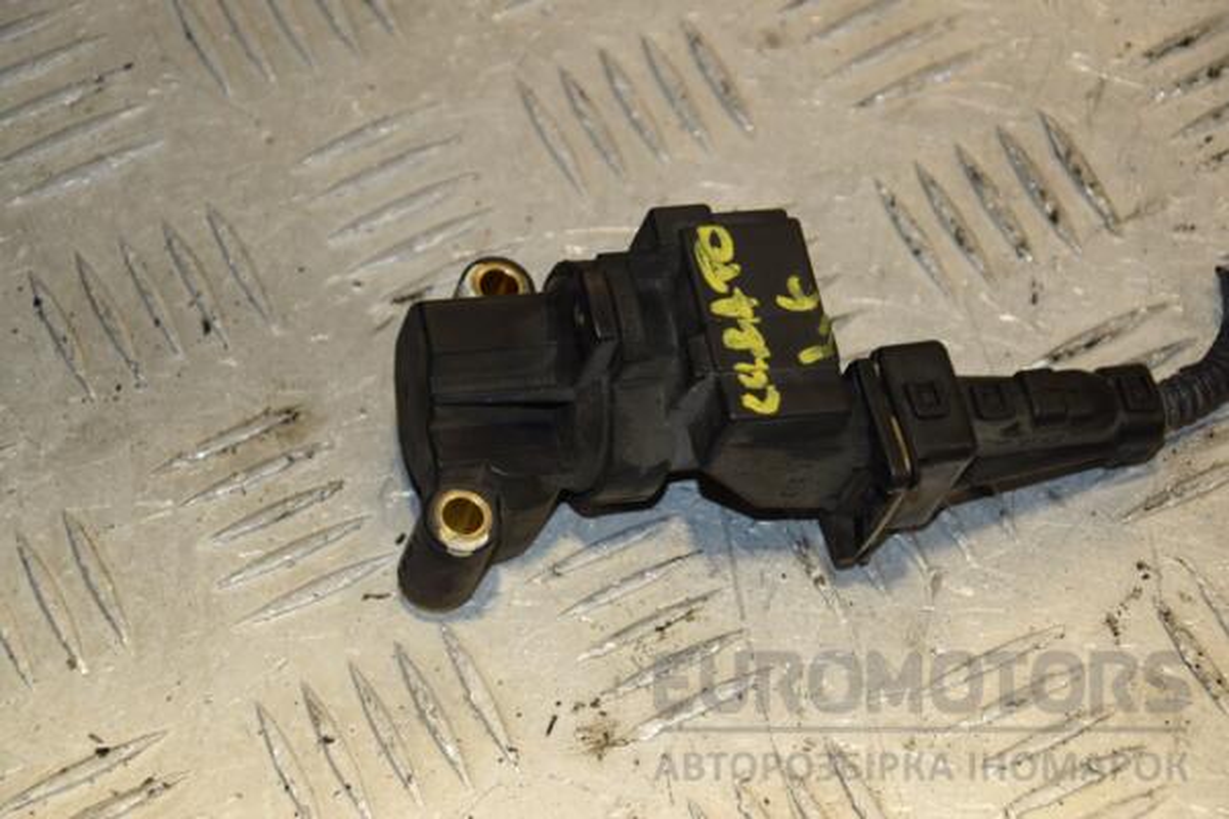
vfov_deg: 10.8
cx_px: 614
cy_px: 410
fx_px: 4352
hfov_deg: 16.1
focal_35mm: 128
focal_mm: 85
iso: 800
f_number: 7.1
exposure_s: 1/200
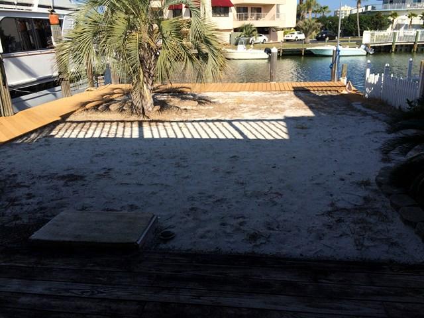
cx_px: 212
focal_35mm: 29
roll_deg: +1.3
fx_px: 355
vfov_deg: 48.2
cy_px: 159
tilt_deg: -19.2
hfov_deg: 61.7
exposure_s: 1/2415
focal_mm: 4.15
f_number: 2.2
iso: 32
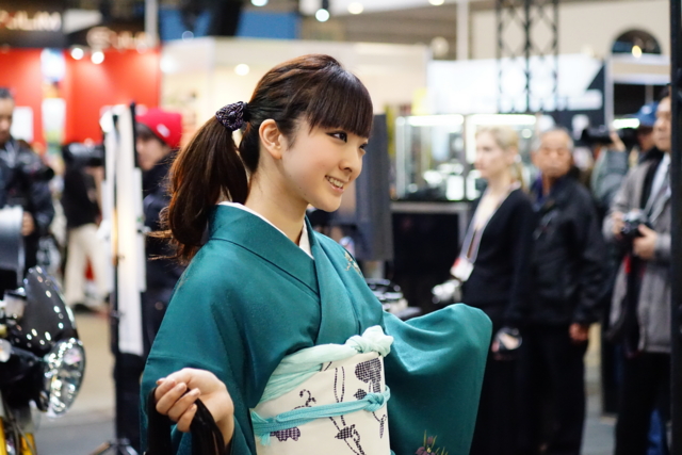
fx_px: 1705
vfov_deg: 15.2
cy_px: 228
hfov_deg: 22.6
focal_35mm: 90
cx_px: 341
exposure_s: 1/160
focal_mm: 90
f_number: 4
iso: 8000
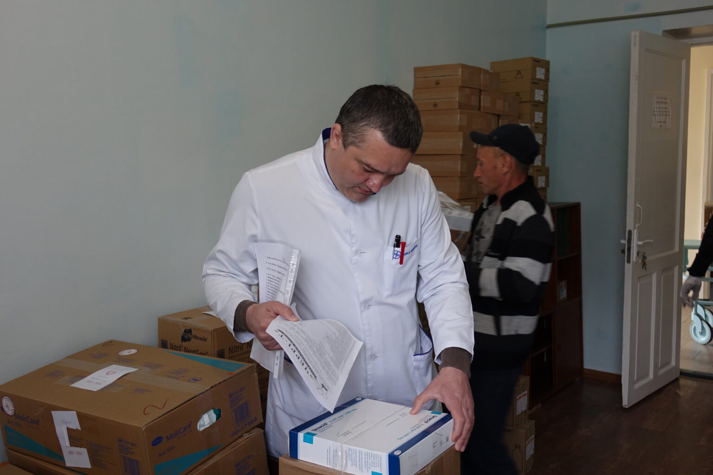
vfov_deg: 37.9
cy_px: 238
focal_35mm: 35
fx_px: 693
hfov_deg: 54.4
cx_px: 356
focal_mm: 12.83
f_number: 2.8
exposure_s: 1/40
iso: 160
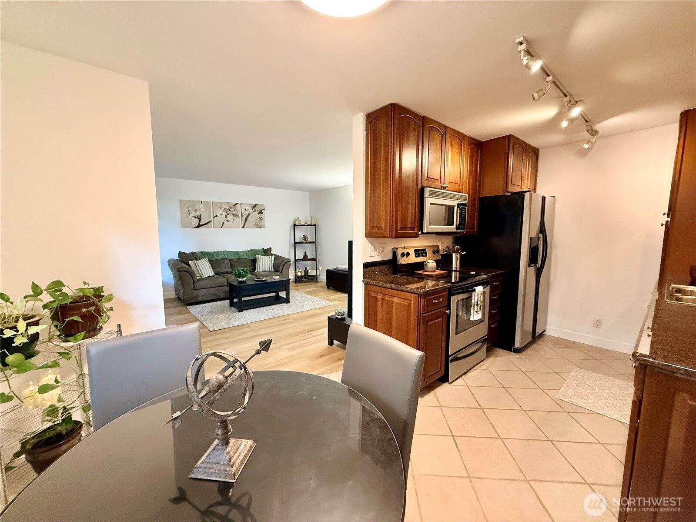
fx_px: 281
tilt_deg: -6.5
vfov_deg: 85.7
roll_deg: +0.2
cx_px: 348
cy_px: 261
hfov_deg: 102.1
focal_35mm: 14
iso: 640
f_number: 2.2
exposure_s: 1/60
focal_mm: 2.22
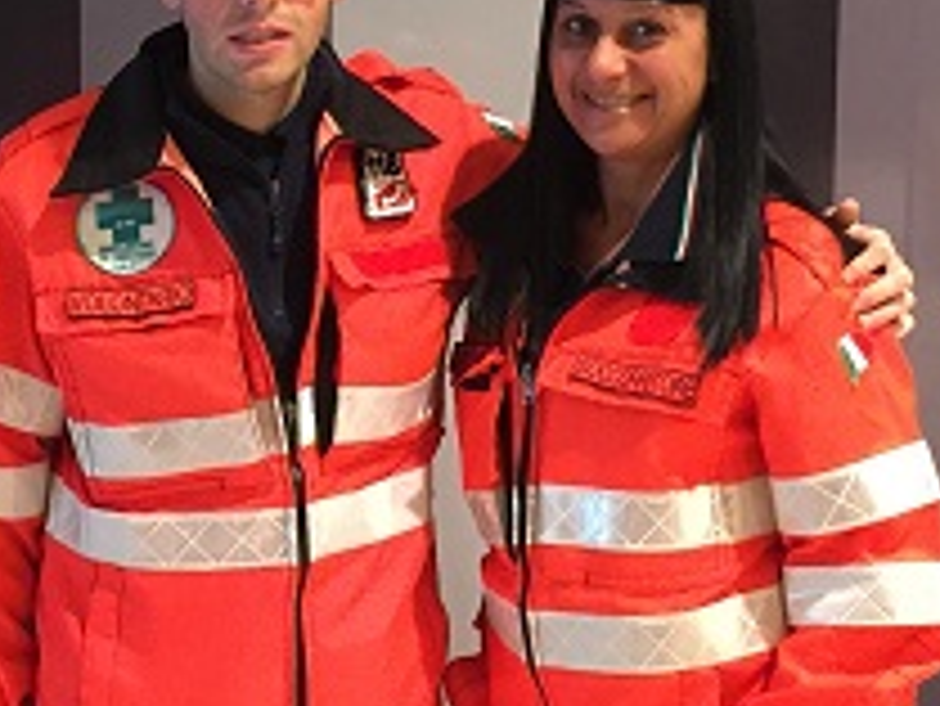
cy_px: 214
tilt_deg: -7.8
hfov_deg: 20.1
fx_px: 2636
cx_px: 220
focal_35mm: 97
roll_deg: -1.3
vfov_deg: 15.2
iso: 125
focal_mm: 4.15
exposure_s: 1/17
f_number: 2.2
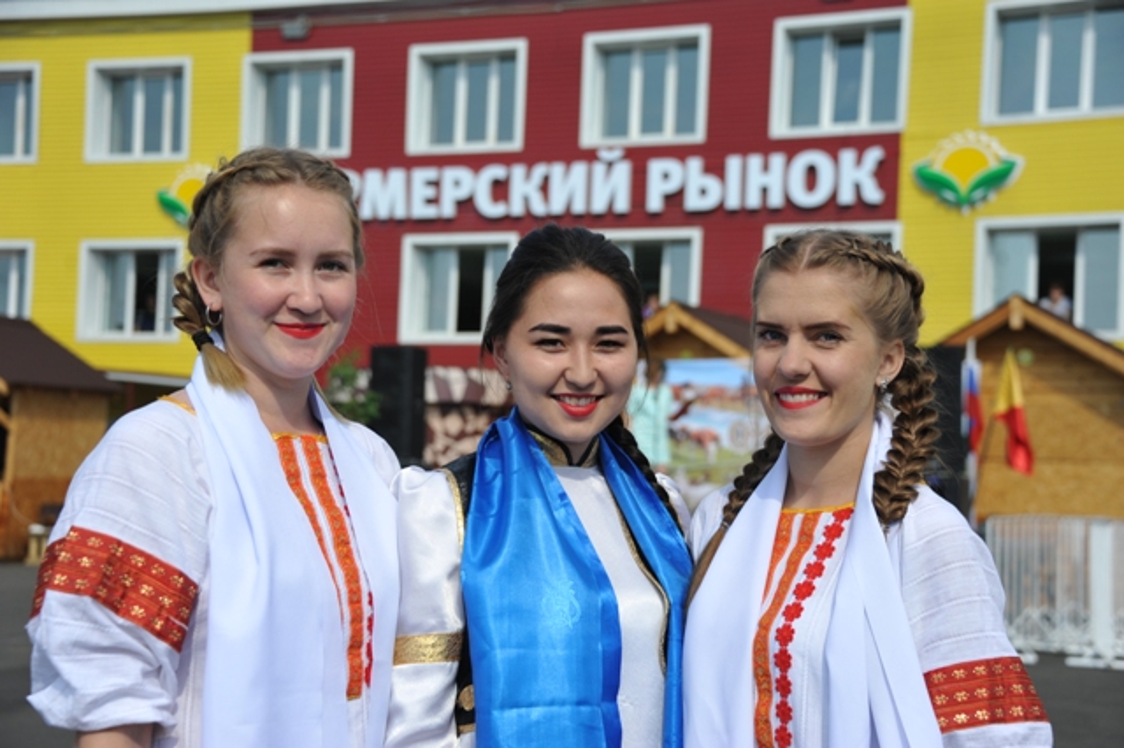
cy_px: 374
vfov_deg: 21.9
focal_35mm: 62
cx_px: 562
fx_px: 1935
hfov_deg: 32.4
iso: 250
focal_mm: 62
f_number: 5.6
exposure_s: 1/1000
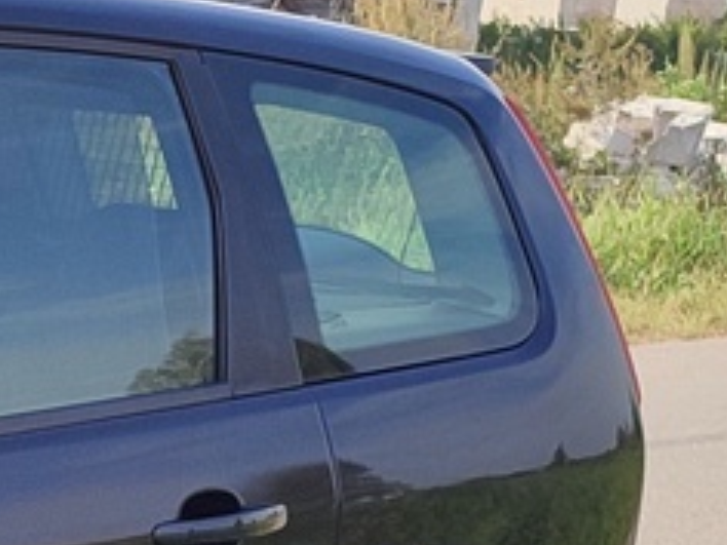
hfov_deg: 13.7
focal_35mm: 122
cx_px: -727
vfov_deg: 11.5
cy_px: 887
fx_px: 2562
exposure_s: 1/545
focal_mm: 5.89
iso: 50
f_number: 1.89
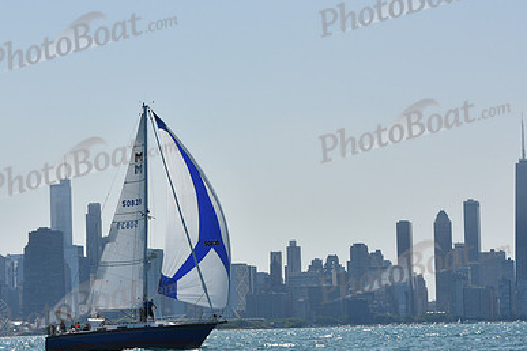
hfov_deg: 12.5
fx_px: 2415
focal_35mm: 165
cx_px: 249
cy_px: 217
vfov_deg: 8.3
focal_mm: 110
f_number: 8
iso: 250
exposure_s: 1/2000
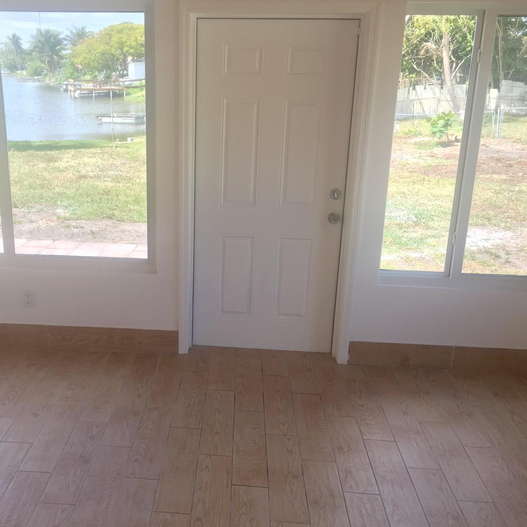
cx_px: 194
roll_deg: -2.4
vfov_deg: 47.2
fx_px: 603
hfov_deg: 46.8
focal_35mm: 35
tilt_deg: -16.6
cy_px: 263
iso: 32
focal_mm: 4.15
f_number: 2.2
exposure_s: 1/121
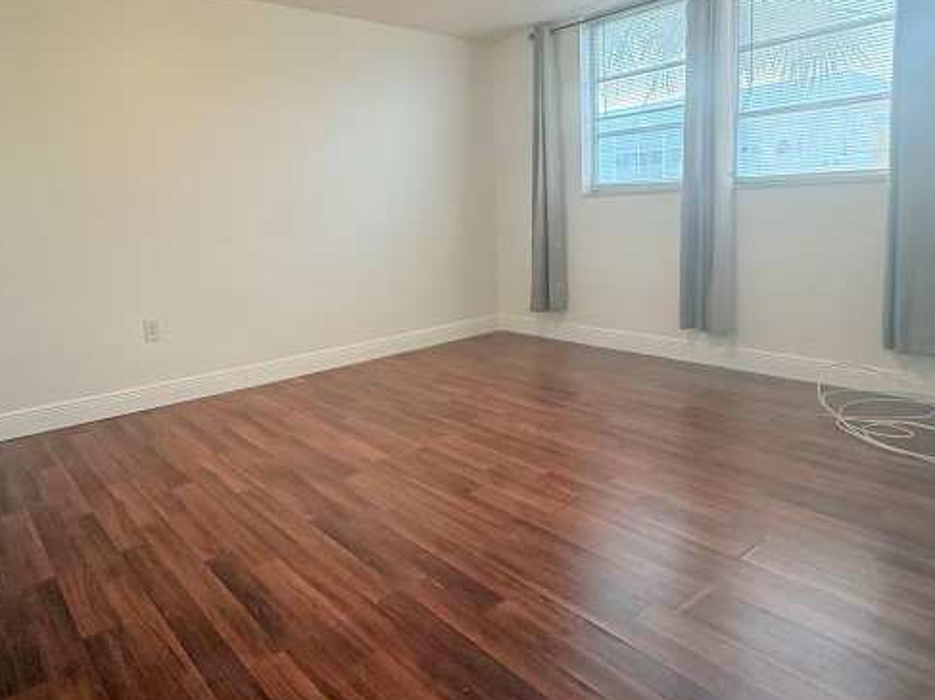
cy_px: 259
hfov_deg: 72.8
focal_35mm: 23
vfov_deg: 58.1
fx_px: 621
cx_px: 355
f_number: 2.2
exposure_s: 1/120
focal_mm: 2.22
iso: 160
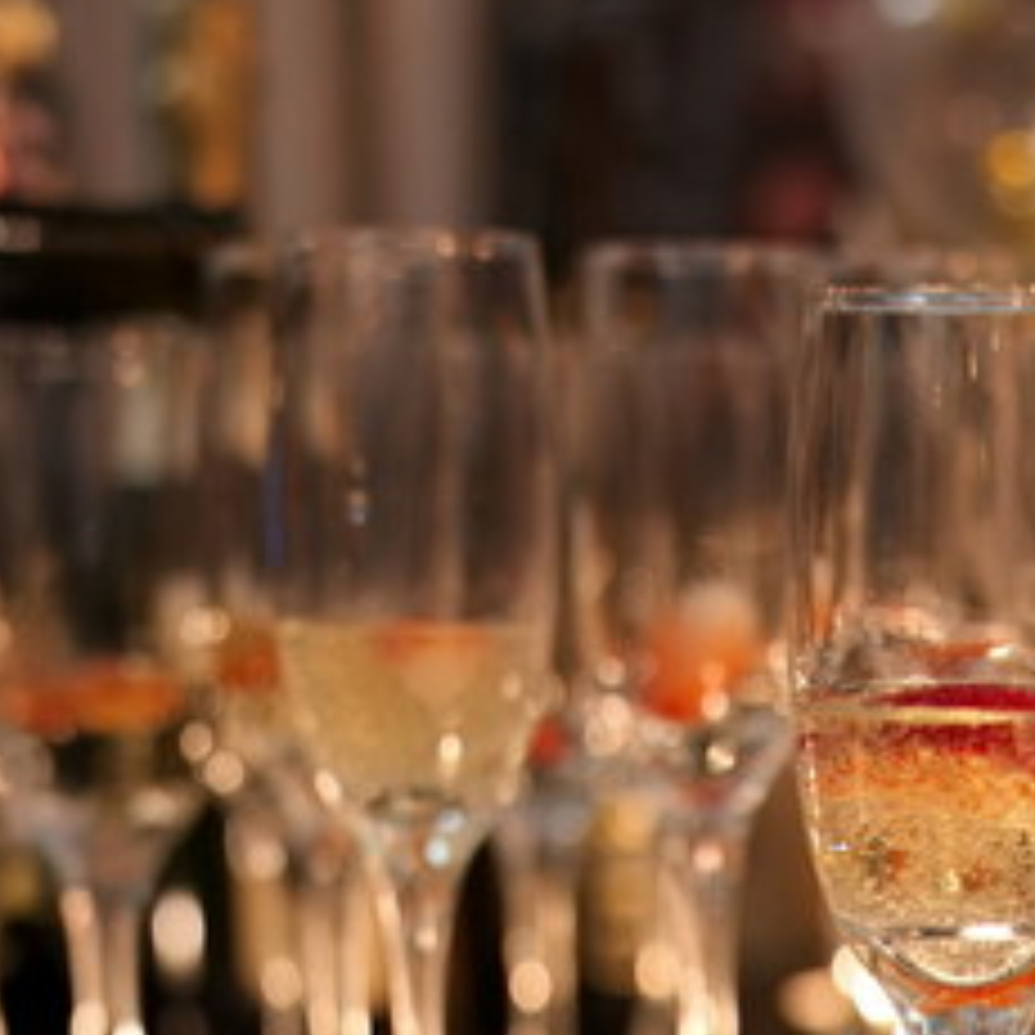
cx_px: 958
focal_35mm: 104
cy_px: 855
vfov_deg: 16.6
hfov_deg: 16.5
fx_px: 3518
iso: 1000
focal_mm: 47
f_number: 2.2
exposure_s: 1/50
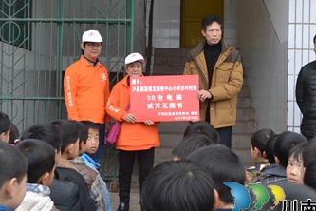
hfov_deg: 28.1
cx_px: 148
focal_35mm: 72
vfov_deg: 18.9
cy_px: 94
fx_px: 632
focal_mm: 32
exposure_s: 1/125
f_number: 5.6
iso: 140
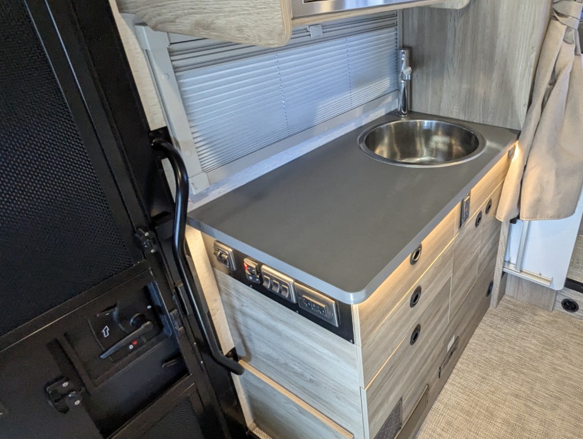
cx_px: 396
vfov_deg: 58.7
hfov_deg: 71.3
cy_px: 188
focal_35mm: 23
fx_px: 388
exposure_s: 1/97.5
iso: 320
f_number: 2.2
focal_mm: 2.35
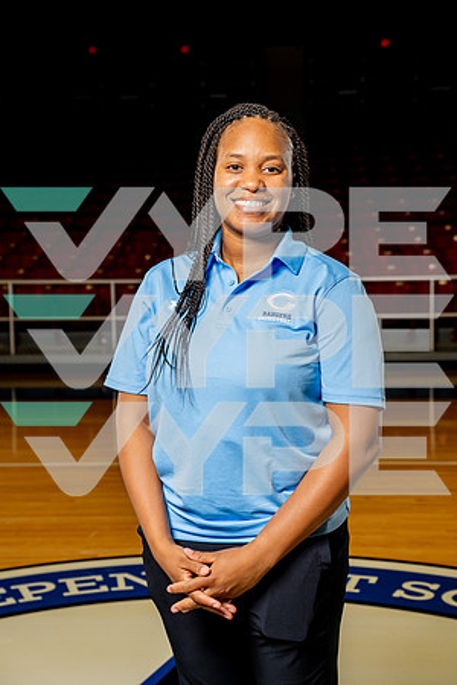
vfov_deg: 33.9
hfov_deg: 23.0
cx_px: 228
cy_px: 342
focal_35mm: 59
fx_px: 1123
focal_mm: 59
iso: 640
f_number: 5.6
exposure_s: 1/250
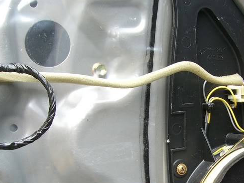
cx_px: 183
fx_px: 564
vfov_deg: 18.3
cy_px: 142
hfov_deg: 24.1
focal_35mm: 80
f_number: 2.7
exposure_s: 1/60
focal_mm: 6.2
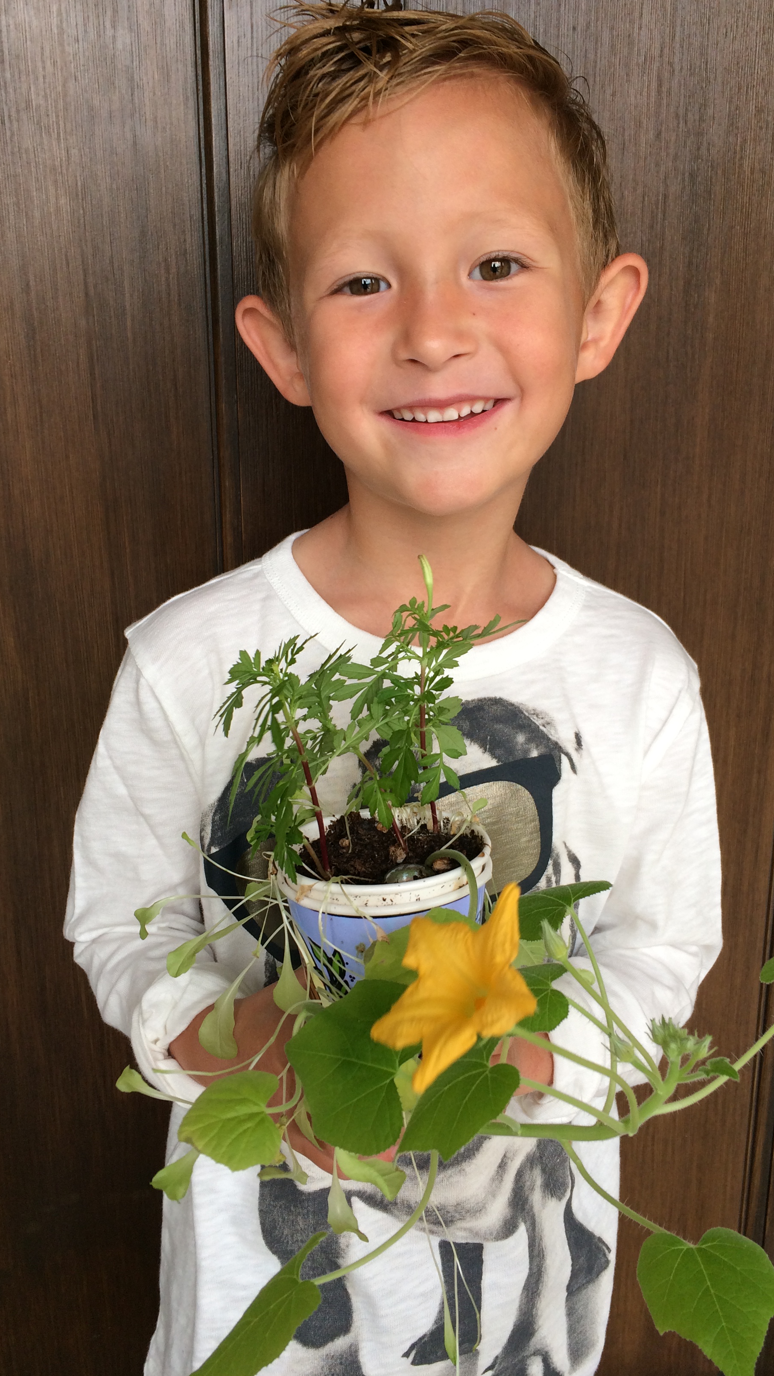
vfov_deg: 61.0
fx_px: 1168
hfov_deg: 36.7
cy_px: 687
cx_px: 403
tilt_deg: -17.6
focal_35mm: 32
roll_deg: +0.2
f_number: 2.2
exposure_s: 1/120
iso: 50
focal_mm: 4.15
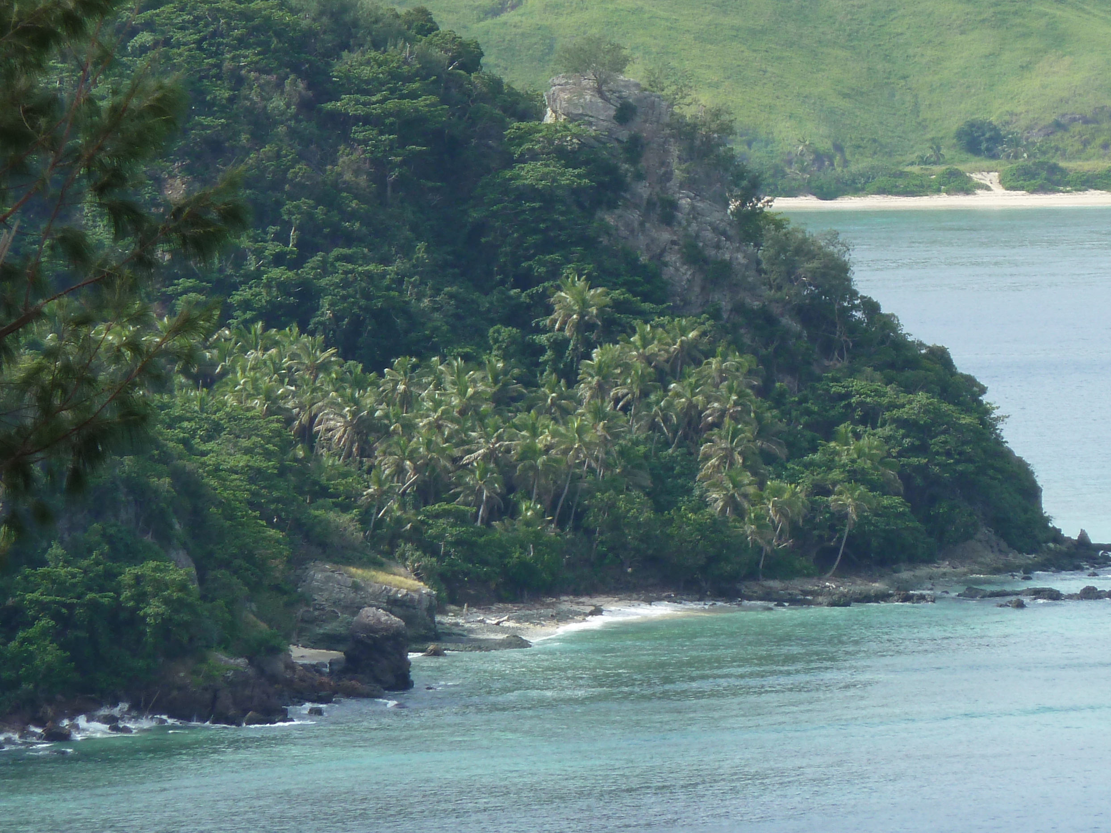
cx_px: 668
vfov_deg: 3.8
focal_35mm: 389
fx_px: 12485
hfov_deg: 5.1
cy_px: 323
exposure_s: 1/250
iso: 80
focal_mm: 39.7
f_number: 4.7
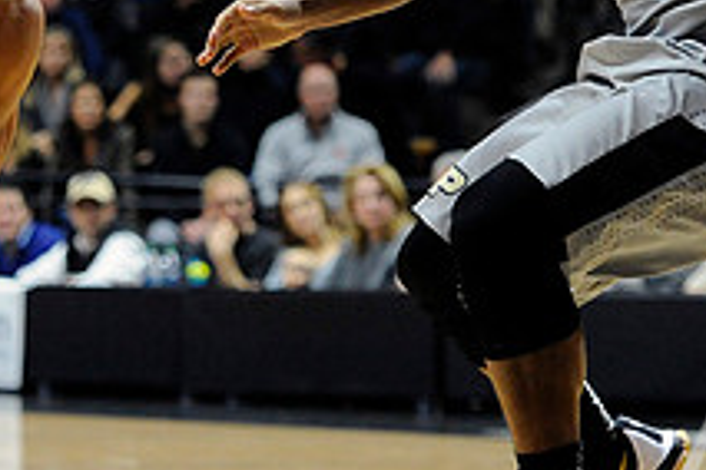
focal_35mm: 305
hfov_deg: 6.7
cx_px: 179
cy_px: 108
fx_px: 5981
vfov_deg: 4.5
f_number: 3.5
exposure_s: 1/1000
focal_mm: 112
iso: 4000
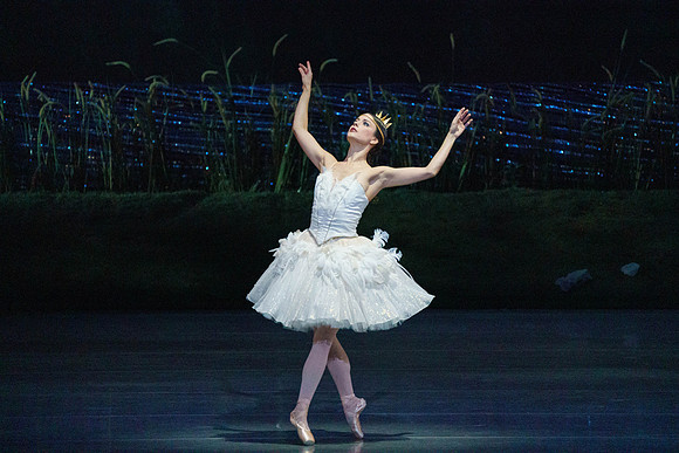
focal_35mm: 400
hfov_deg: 5.2
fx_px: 7546
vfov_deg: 3.4
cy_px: 226
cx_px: 340
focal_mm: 400
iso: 8000
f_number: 5.6
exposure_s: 1/320
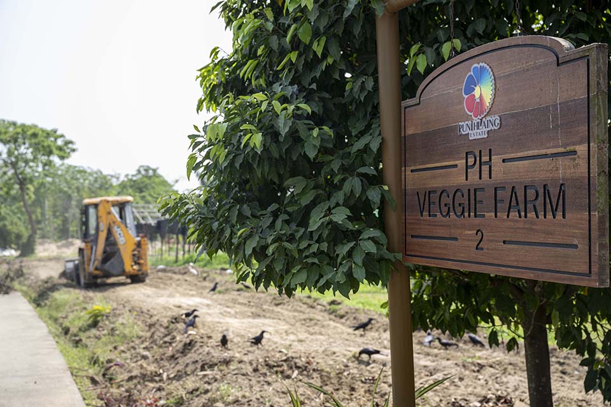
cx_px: 306
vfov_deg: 30.5
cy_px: 204
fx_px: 747
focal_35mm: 44
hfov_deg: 44.5
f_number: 4.5
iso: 220
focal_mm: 44
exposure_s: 1/500
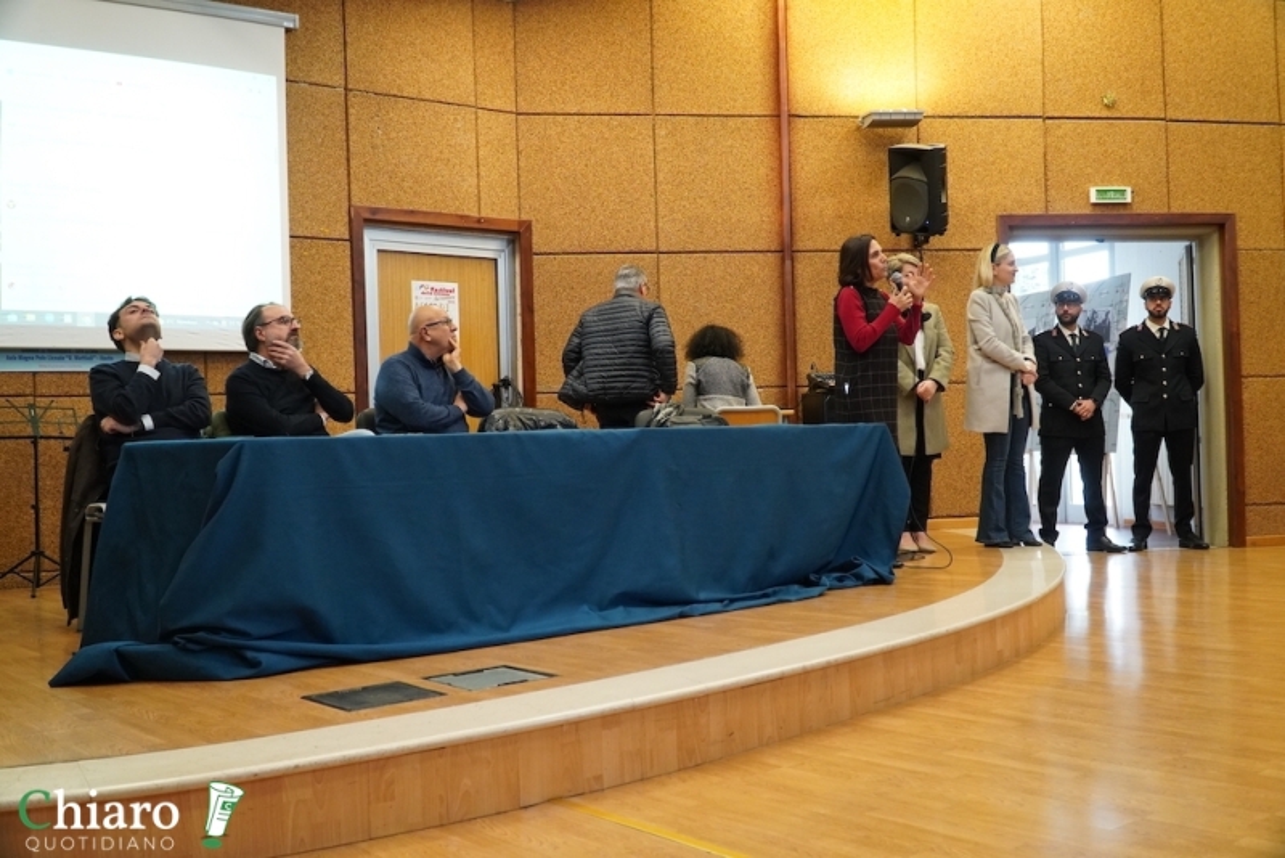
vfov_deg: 38.4
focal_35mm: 34
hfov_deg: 55.1
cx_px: 642
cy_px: 429
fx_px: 1232
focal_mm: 23
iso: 2000
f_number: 4
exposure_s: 1/125
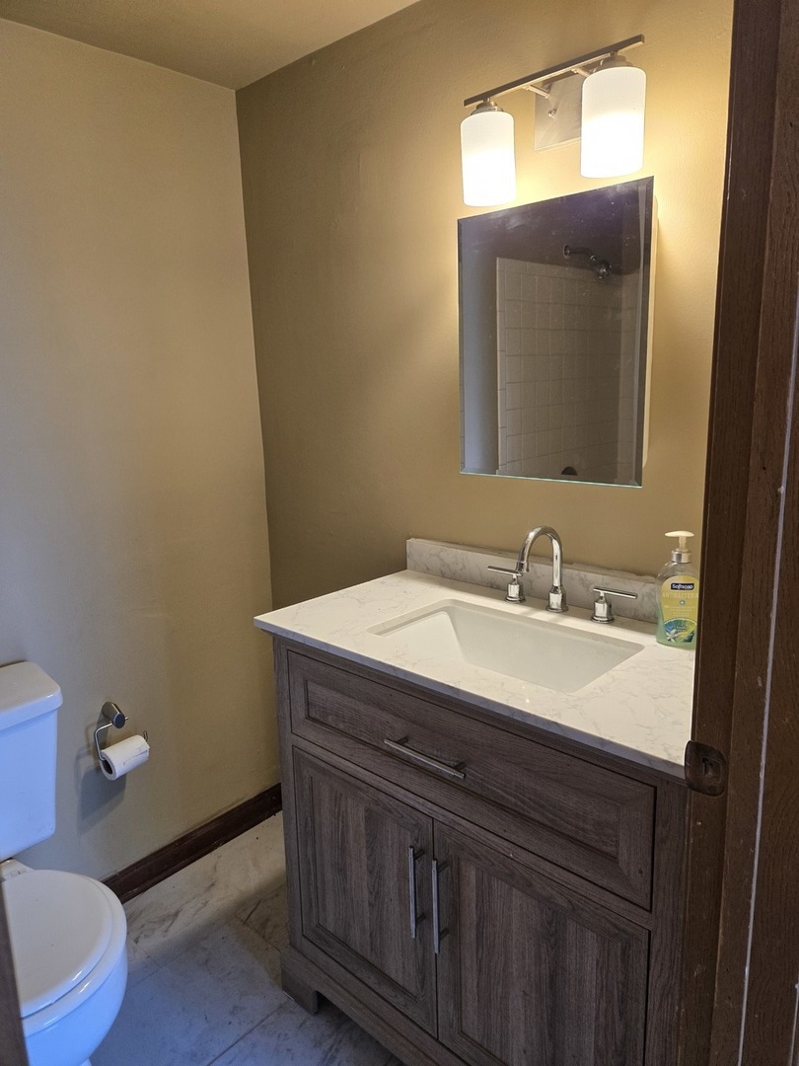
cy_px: 533
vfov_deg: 73.9
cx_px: 400
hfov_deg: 58.9
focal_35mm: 23
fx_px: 708
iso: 250
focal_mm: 5.4
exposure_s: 1/120
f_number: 1.8
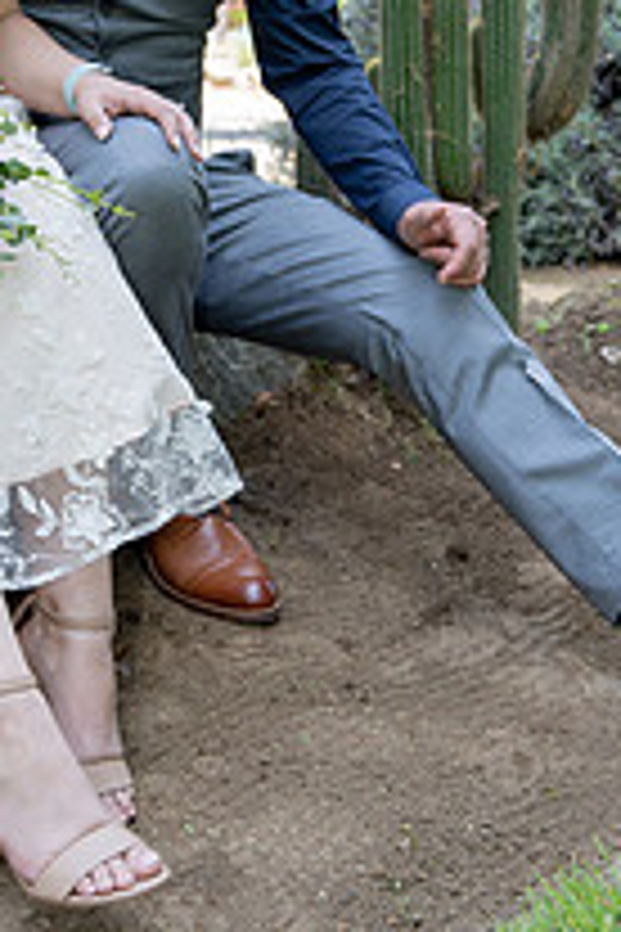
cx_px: 194
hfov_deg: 22.1
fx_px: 1578
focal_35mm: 61
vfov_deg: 32.2
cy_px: 216
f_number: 3.5
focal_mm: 28
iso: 250
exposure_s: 1/250
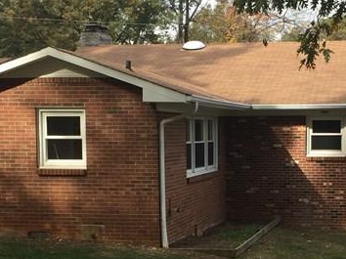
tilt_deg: -5.3
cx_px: 261
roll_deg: -1.1
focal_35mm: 84
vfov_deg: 17.3
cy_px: 241
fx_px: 839
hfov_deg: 23.1
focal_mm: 4.15
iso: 32
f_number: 2.2
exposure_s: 1/608
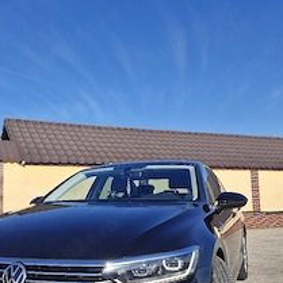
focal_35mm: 39
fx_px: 361
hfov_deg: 42.4
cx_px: 102
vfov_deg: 42.7
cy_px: 162
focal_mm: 5.54
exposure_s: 1/1667
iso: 50
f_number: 1.8
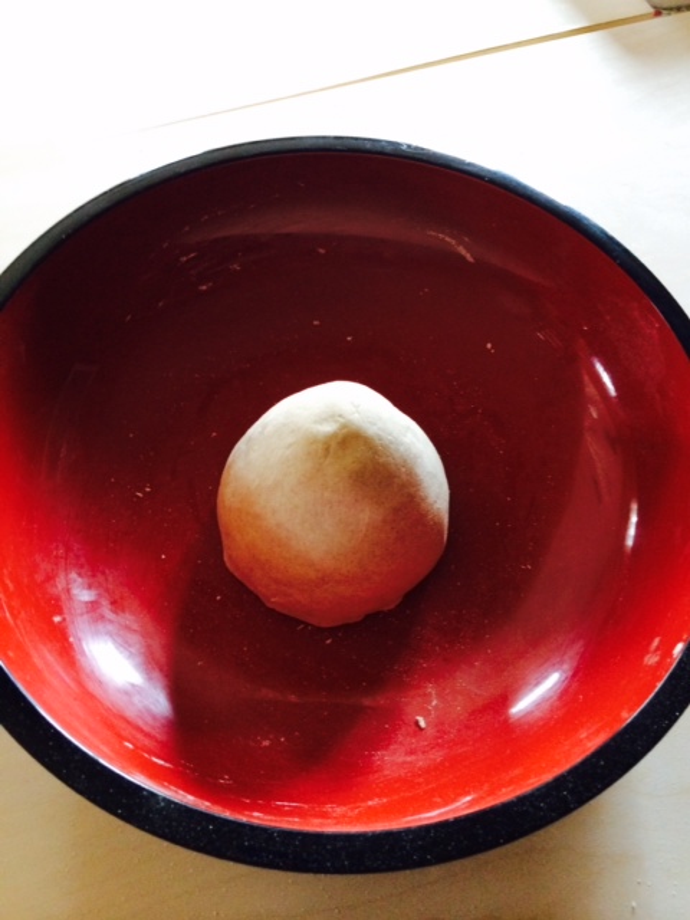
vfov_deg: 60.0
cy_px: 460
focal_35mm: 30
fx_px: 797
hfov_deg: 46.8
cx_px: 345
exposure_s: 1/30
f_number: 2.2
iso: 200
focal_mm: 4.12
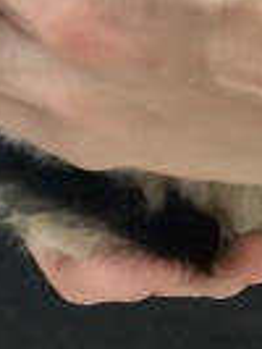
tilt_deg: -25.1
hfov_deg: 15.0
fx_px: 987
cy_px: -42
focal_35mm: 98
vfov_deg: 19.1
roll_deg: -3.3
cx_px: 56
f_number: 2.4
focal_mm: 3.3
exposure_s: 1/40
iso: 400
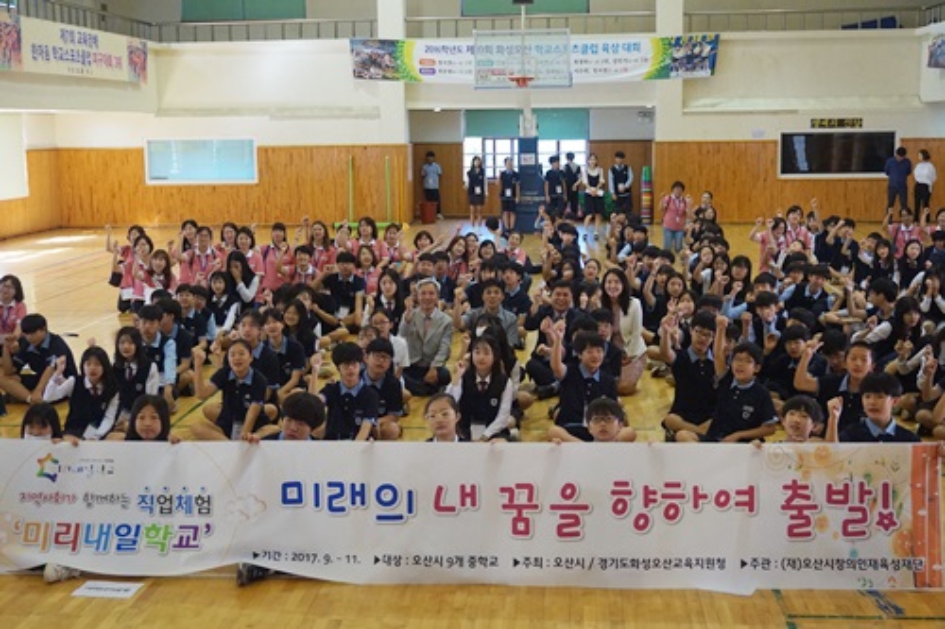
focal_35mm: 51
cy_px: 314
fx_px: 1338
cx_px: 472
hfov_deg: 38.9
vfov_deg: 26.5
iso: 1600
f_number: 5
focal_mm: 34
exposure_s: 1/160
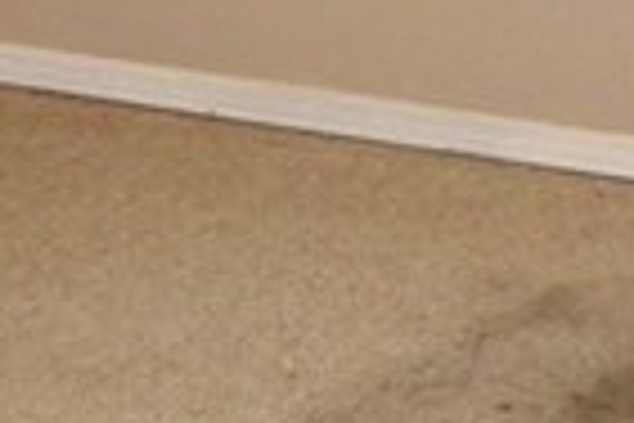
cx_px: 326
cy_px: -736
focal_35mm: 254
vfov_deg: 5.2
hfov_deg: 8.1
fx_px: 4473
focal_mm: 22
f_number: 4
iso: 800
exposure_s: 1/60
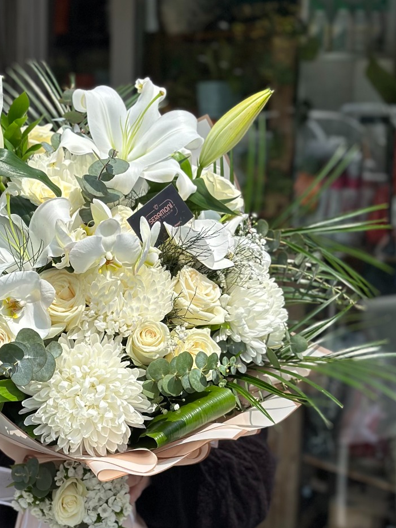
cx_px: 84
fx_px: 1266
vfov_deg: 23.5
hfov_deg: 17.6
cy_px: 301
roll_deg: -1.3
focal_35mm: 83
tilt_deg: -6.9
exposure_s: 1/8929
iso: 100
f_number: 1.78
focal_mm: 6.86
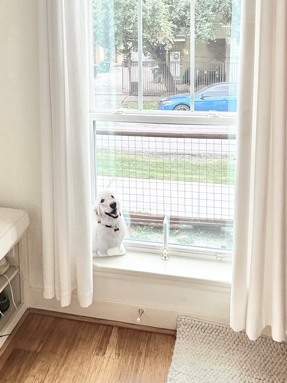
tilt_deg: -4.9
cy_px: 77
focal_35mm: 34
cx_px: 120
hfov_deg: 41.7
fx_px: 376
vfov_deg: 50.7
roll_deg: +0.3
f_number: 2.2
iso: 40
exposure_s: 1/179
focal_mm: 2.22
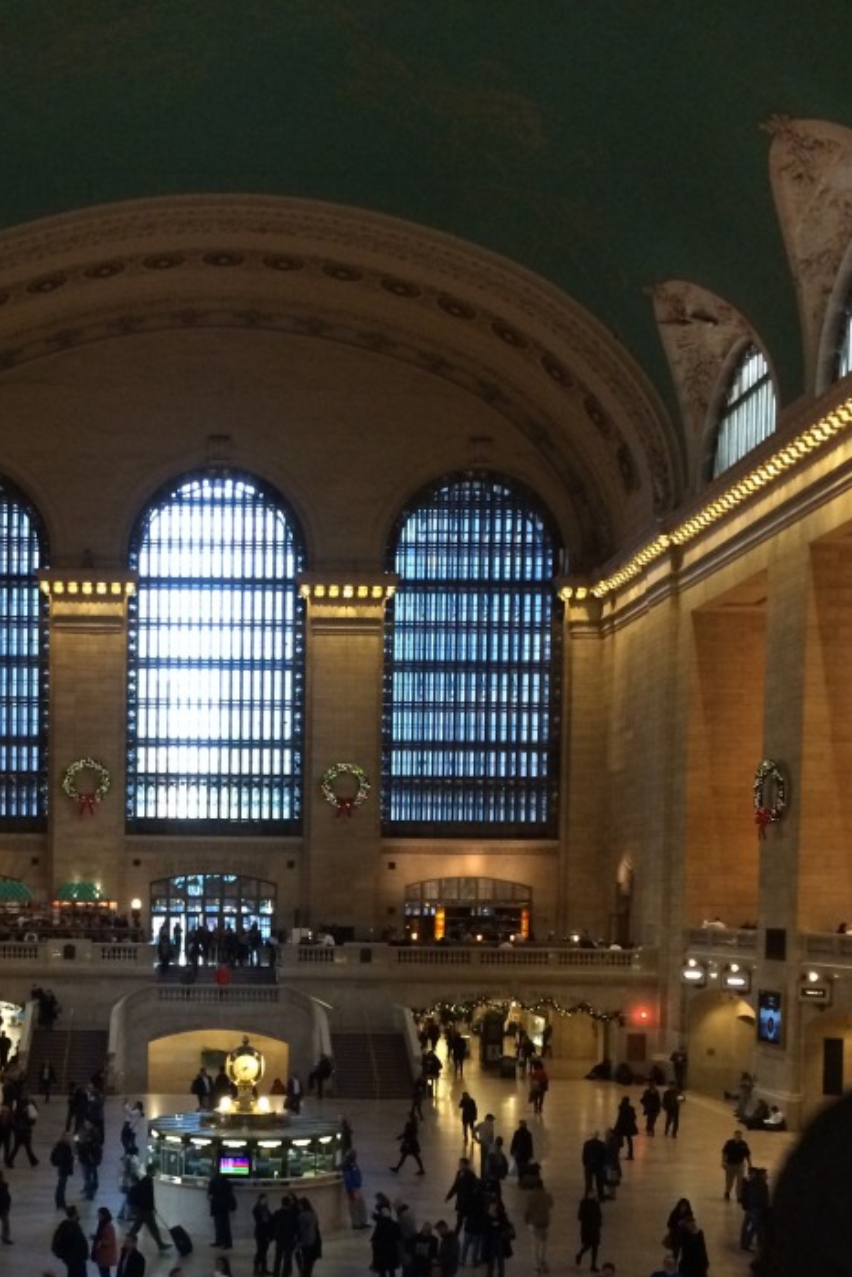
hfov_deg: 28.7
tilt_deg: -2.3
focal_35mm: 46
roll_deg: +1.0
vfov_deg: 41.4
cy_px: 965
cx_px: 183
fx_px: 1633
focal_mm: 4.15
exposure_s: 1/30
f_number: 2.2
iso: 320
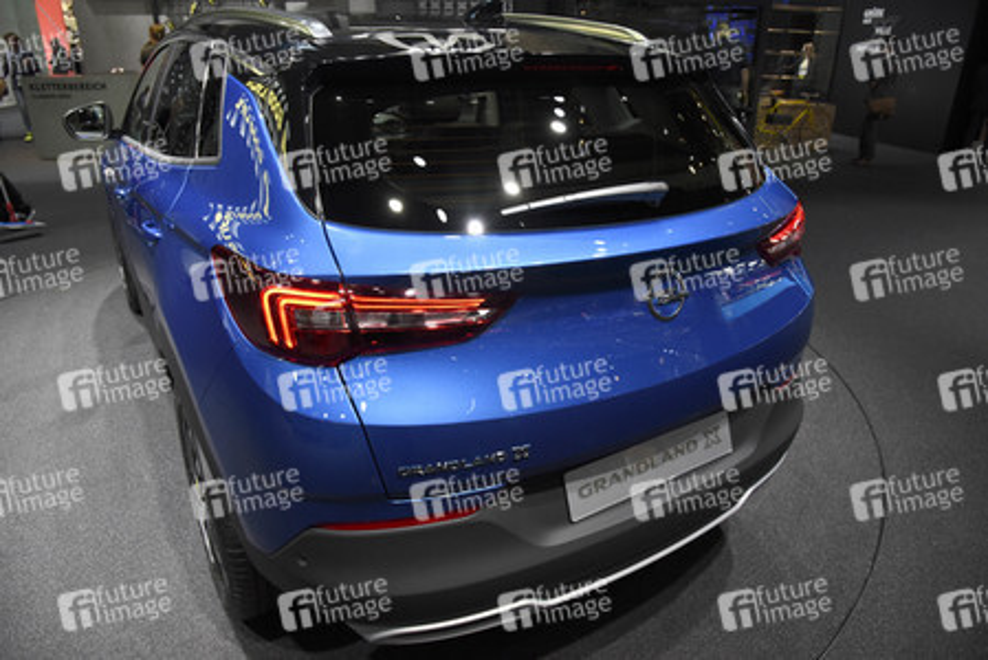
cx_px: 494
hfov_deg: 73.7
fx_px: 659
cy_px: 330
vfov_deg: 53.2
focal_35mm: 24
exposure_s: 1/200
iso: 2000
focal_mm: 24
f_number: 6.3
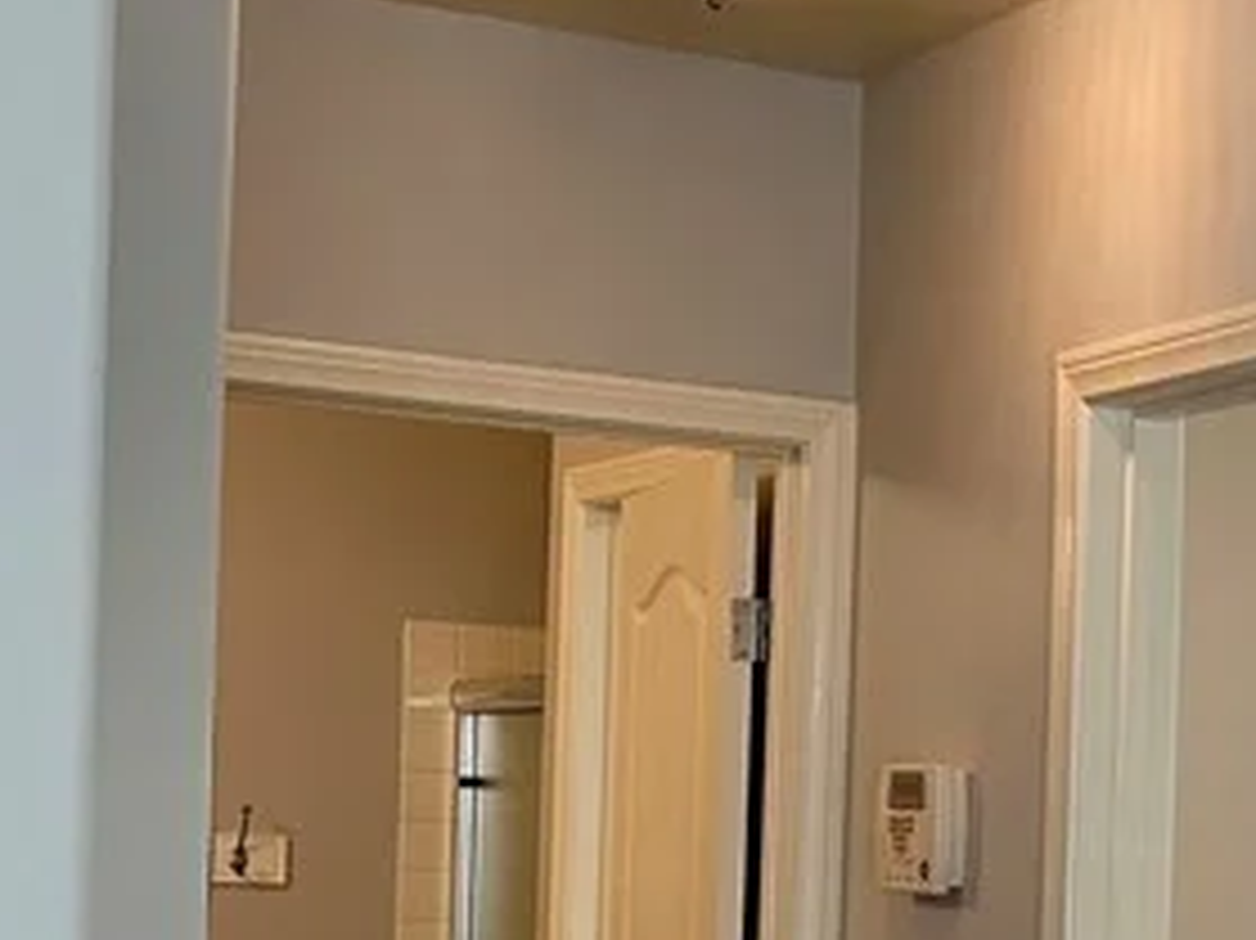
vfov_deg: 16.4
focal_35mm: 88
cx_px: 1963
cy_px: 931
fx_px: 3192
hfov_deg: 19.1
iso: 160
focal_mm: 6.86
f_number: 1.78
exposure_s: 1/120
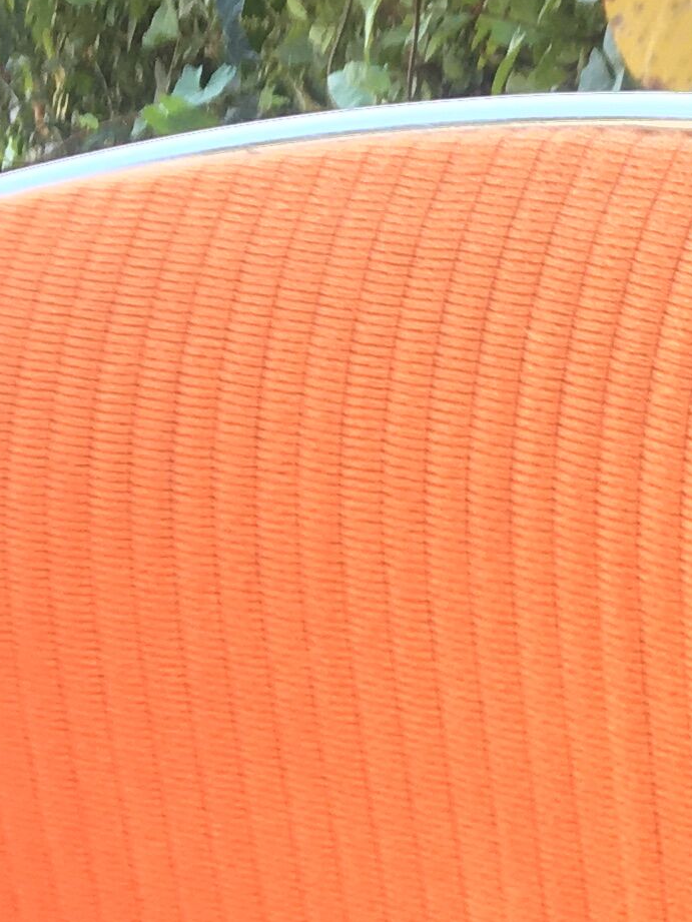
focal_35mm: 127
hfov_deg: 11.3
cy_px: 1303
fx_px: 3384
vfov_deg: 14.6
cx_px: 1001
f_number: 2.2
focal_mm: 4.15
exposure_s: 1/123
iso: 25
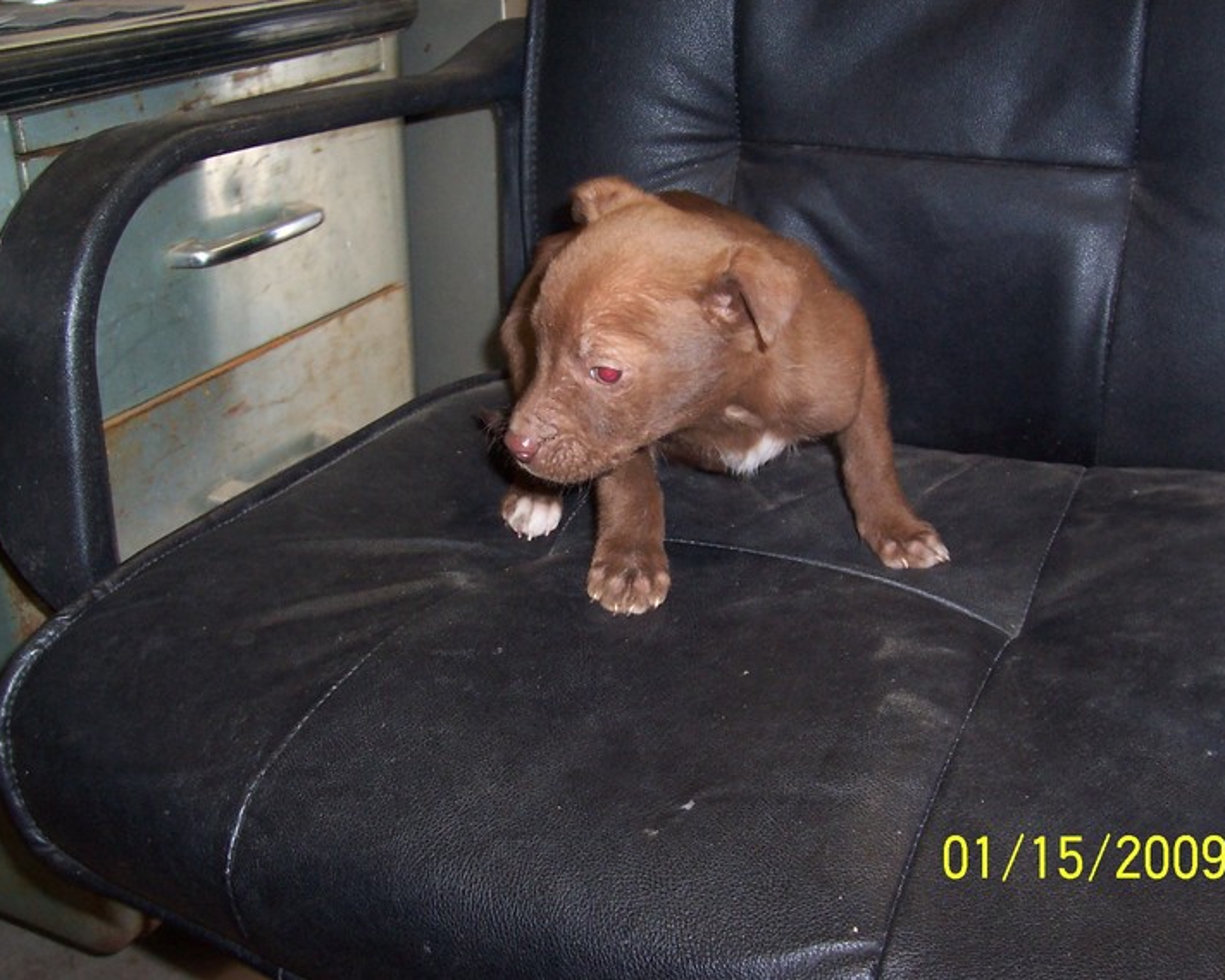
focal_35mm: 39
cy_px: 486
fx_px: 1414
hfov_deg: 46.8
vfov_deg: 38.2
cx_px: 644
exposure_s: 1/60
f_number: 2.8
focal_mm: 5.6
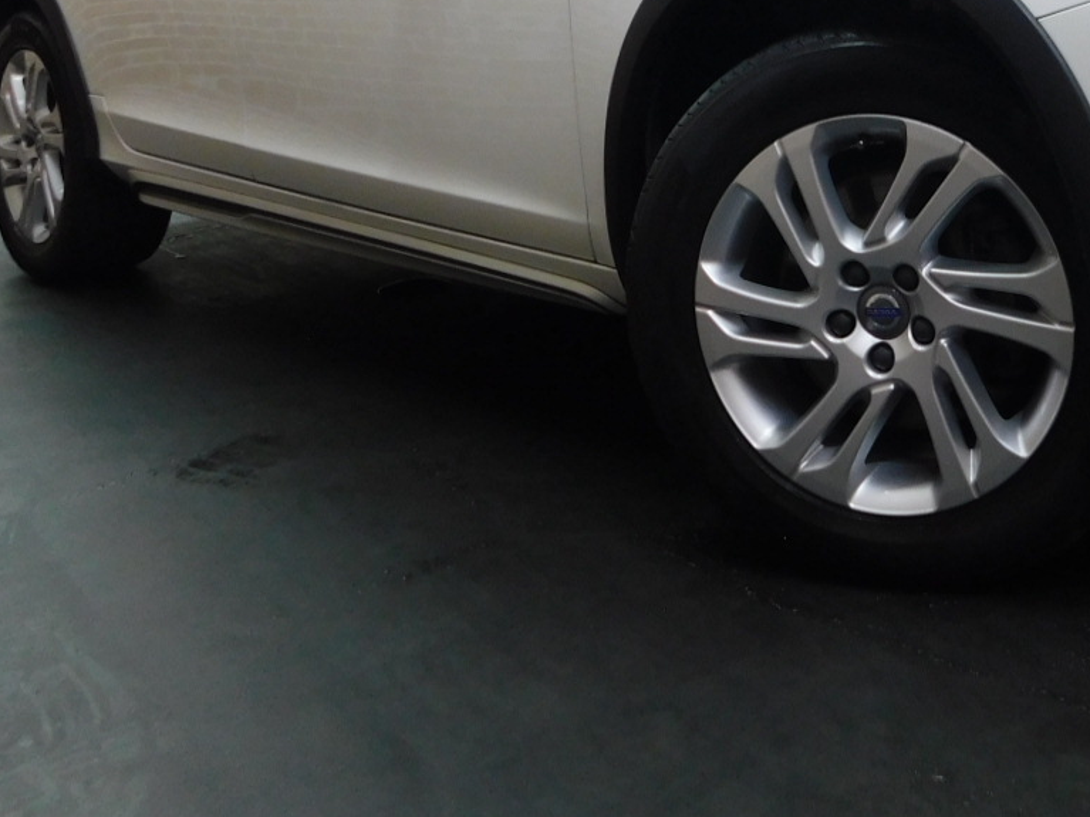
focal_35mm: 48
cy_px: -33
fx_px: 1511
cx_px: 918
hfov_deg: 37.8
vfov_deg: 28.1
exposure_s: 1/30
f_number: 3
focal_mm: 4
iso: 180
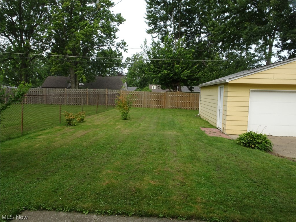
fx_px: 205
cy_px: 111
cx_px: 148
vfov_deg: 56.8
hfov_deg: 71.6
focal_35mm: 24
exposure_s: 1/40
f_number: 5.6
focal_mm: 4.1
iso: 80
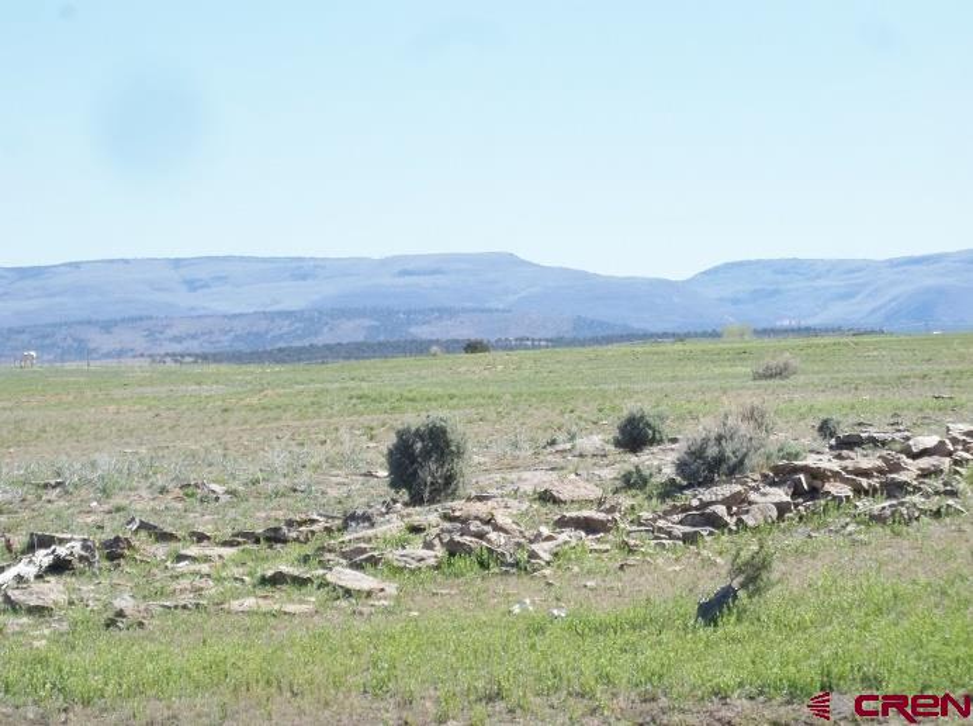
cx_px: 486
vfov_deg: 10.9
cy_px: 363
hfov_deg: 14.6
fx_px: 3787
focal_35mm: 135
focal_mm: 24.5
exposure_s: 1/400
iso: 80
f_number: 5.9
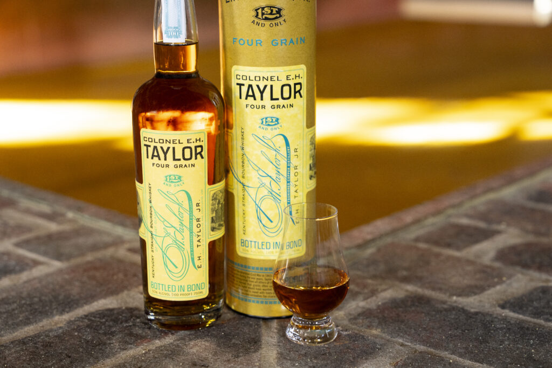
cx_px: 276
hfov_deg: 28.8
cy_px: 184
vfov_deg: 19.5
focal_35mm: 70
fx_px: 1073
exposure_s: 1/125
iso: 2000
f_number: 3.5
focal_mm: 70
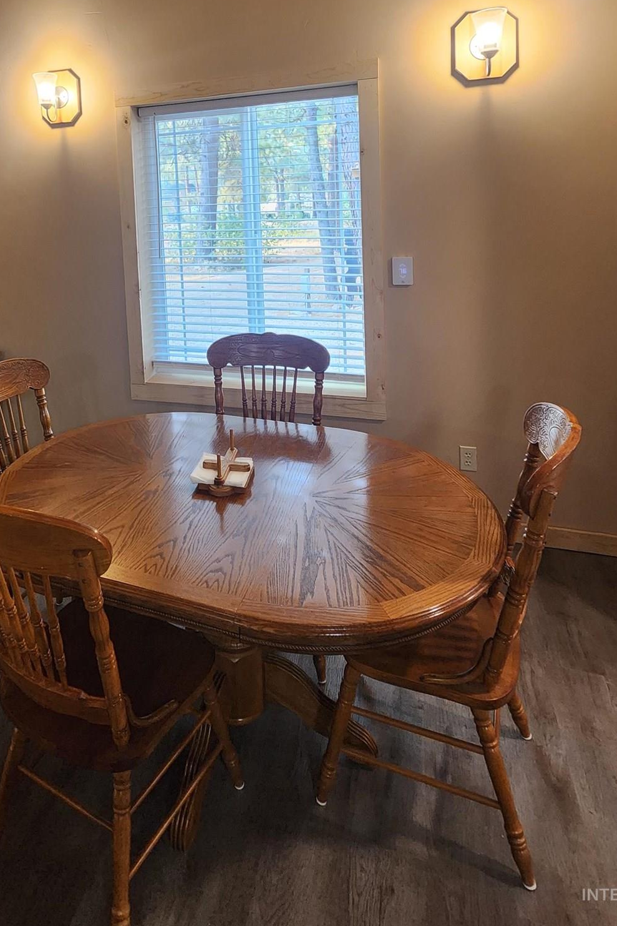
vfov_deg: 75.8
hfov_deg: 57.7
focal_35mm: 21
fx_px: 540
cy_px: 240
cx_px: 187
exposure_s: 1/60
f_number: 2.2
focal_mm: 2.2
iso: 400
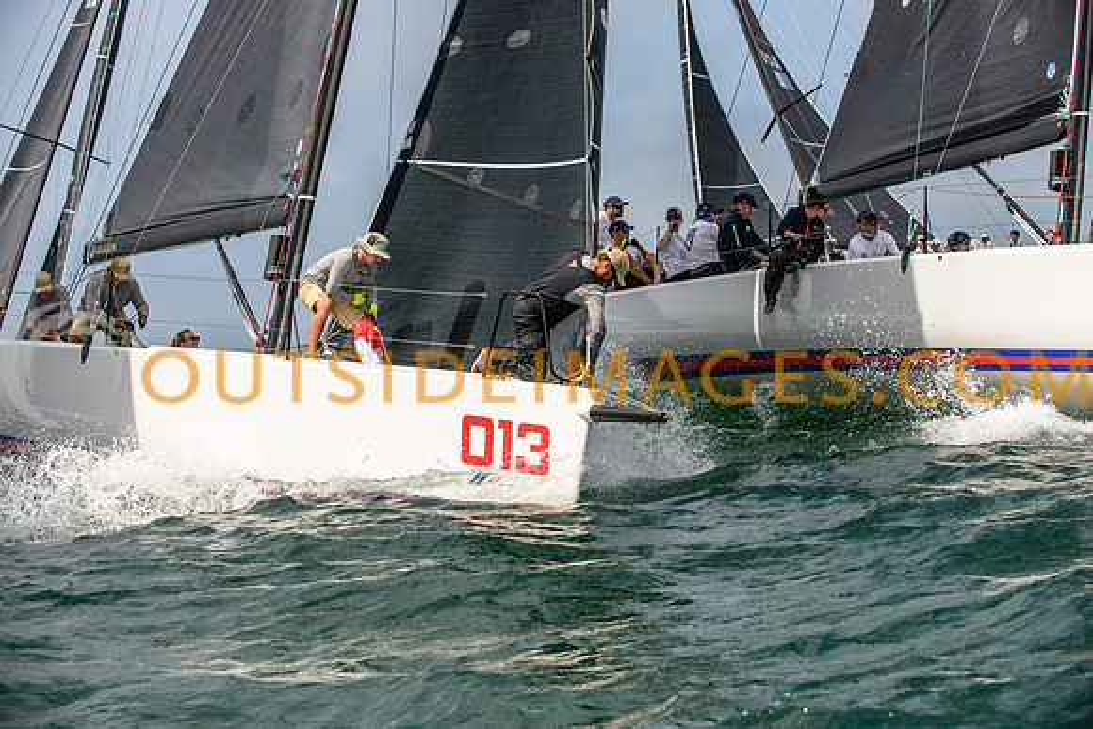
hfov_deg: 25.4
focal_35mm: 80
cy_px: 364
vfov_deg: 17.1
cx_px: 546
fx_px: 2429
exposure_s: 1/5000
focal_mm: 80
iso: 400
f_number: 5
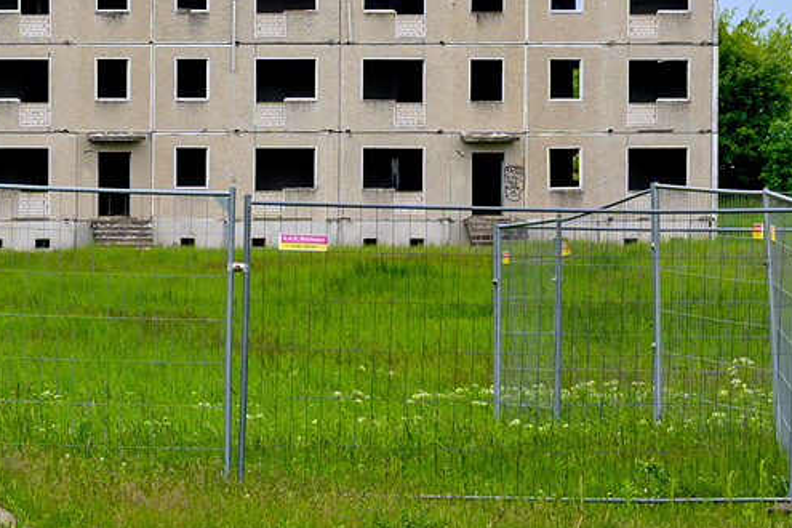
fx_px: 4004
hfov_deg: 11.2
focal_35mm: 182
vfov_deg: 7.5
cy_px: 176
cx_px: -59
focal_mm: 50
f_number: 8
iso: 200
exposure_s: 1/250
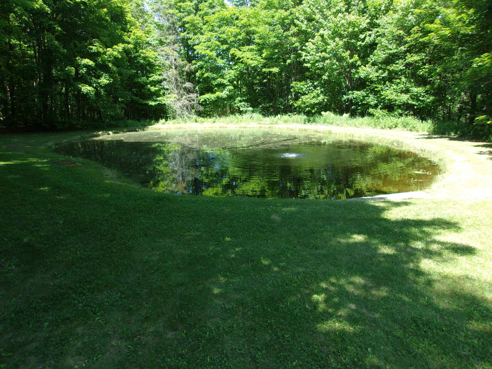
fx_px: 384
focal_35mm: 27
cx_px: 246
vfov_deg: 51.4
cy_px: 184
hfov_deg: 65.3
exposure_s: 1/200
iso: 80
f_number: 3
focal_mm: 4.9
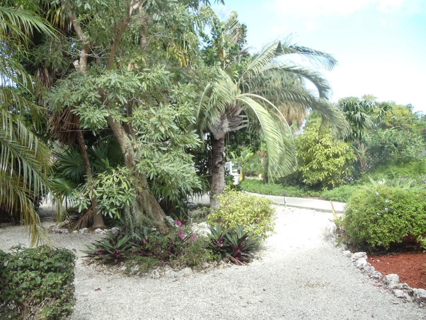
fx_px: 541
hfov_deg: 42.9
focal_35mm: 44
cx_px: 213
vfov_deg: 32.9
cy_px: 160
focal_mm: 6
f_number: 3.5
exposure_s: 1/250
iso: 100
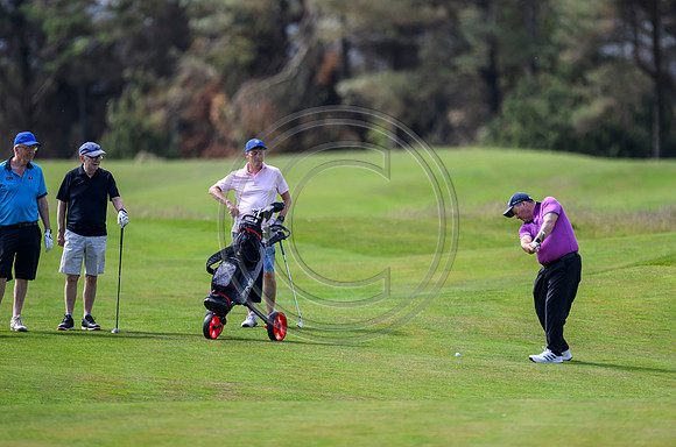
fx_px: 12315
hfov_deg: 3.1
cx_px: 396
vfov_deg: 2.1
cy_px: 212
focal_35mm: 657
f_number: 4
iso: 500
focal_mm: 560
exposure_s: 1/2500
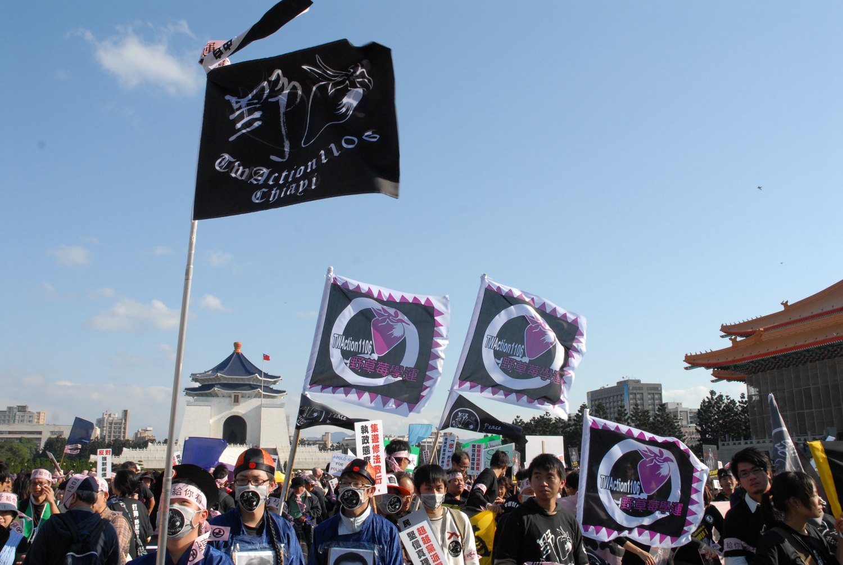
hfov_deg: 53.1
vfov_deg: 37.0
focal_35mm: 36
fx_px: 844
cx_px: 422
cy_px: 282
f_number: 9
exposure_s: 1/350
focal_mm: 24
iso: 400
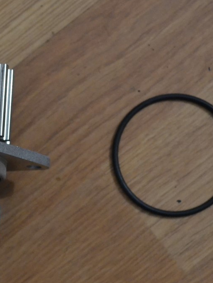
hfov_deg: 12.8
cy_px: 168
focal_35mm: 115
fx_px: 943
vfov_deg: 17.1
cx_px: 13
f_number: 5.3
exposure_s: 1/20
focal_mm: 40
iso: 3200
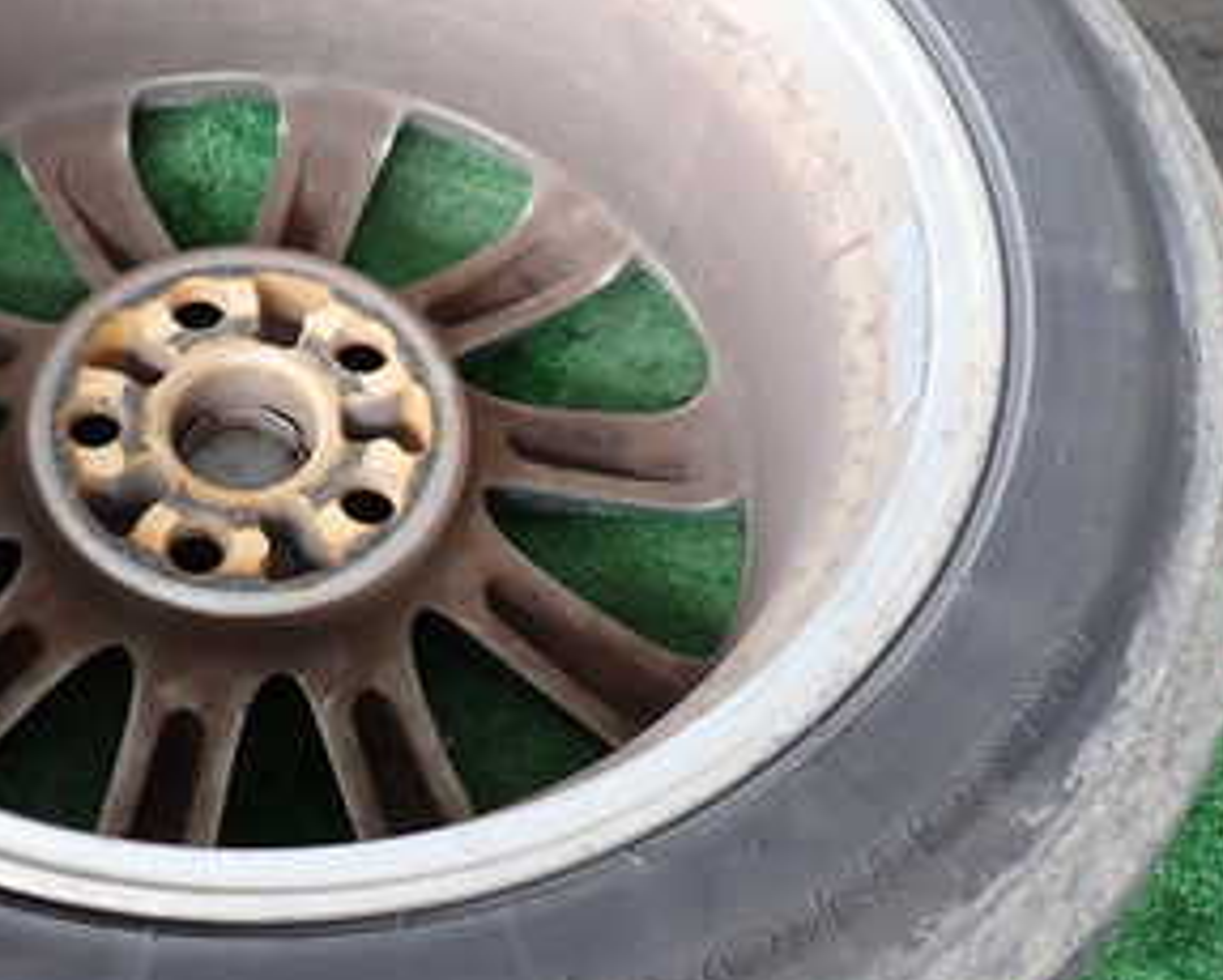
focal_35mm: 51
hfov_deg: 35.4
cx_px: 243
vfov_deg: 29.7
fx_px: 1847
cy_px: 469
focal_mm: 4.5
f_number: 2
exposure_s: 1/40
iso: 200
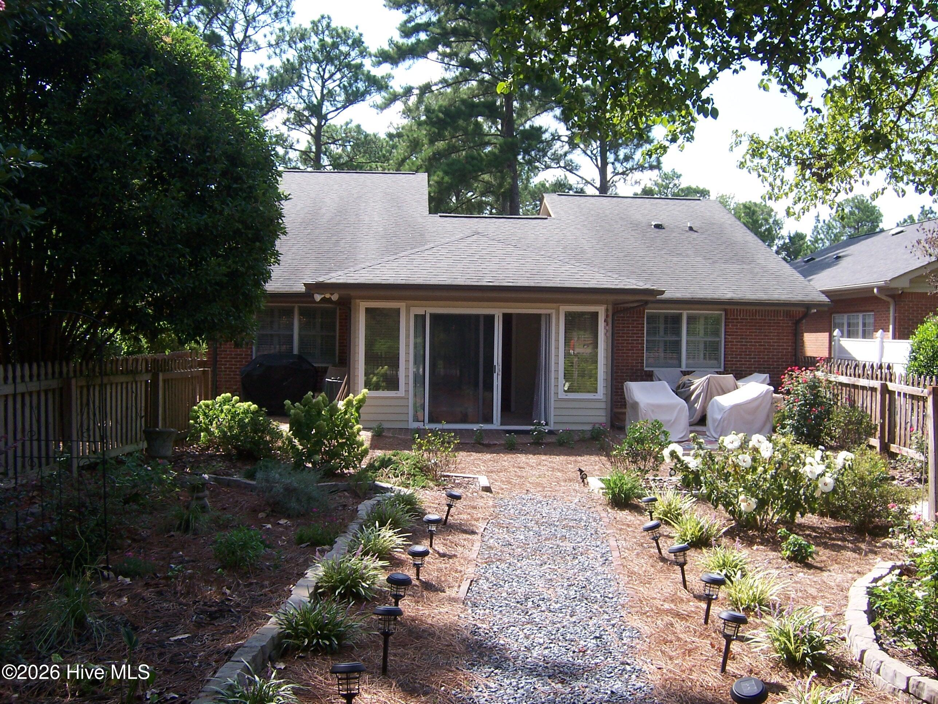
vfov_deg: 42.9
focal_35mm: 33
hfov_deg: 55.4
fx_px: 894
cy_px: 352
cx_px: 469
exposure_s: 1/350
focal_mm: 5.5
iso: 80
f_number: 3.4
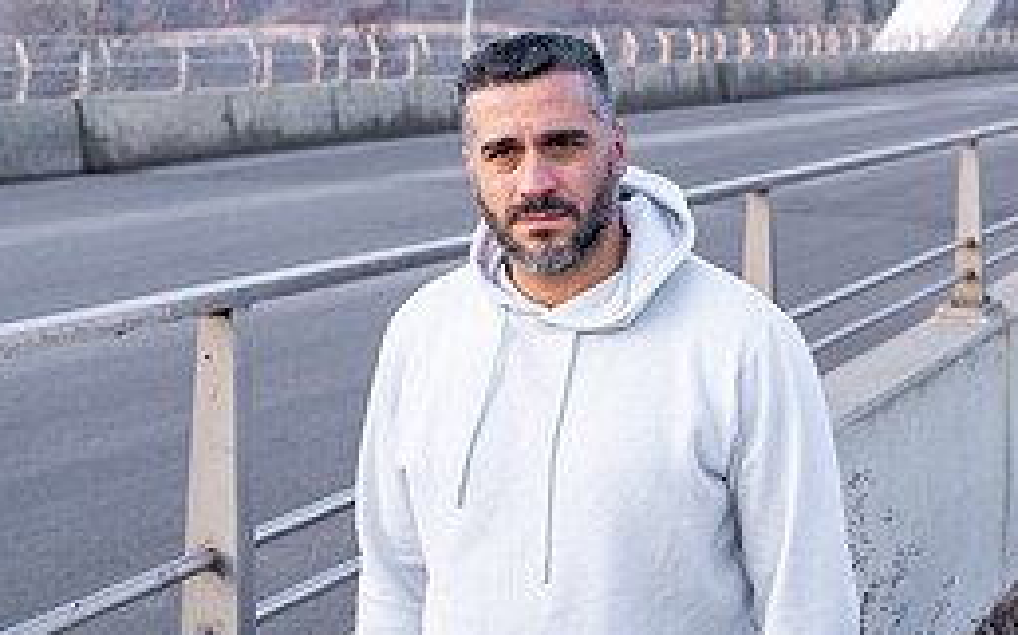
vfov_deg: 22.5
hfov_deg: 34.9
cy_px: -26
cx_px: 911
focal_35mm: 55
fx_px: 1525
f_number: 2.8
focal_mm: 24
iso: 100
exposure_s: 1/200
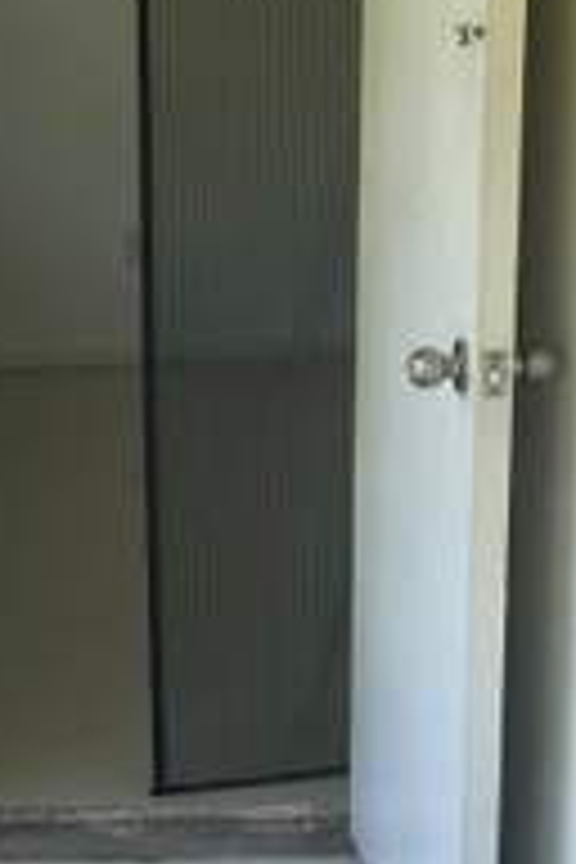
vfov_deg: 22.6
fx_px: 2160
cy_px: 544
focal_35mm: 90
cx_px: -320
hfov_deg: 14.1
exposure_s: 1/152
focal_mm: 4.25
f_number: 1.8
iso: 32
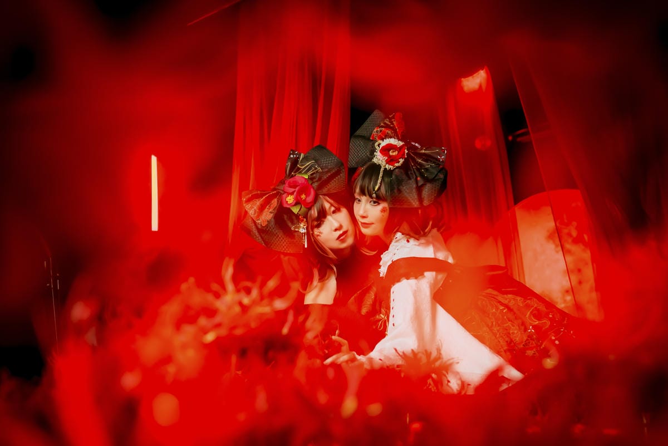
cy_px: 223
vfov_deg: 37.9
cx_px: 334
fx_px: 650
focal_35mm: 35
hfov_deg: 54.4
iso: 640
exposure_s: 1/200
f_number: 2.5
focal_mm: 35
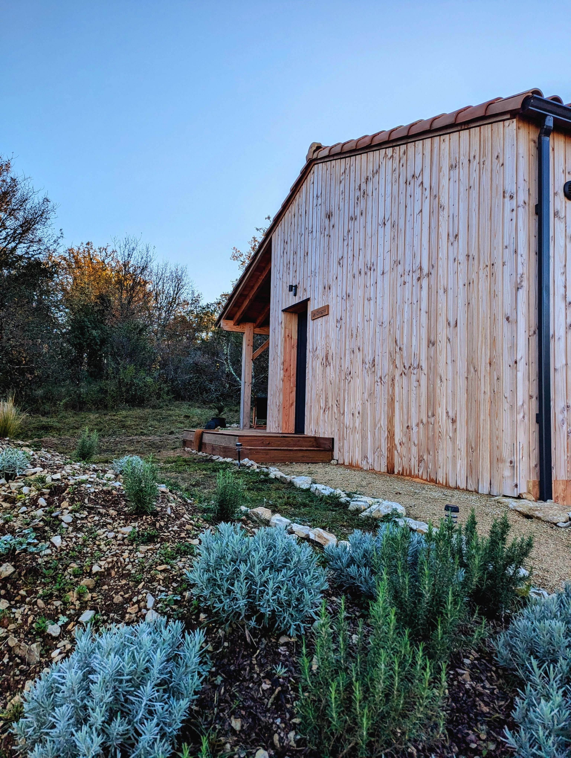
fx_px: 527
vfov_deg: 71.5
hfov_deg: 56.9
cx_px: 286
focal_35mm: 24
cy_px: 379
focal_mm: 6.81
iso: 46
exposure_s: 1/1205
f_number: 1.85
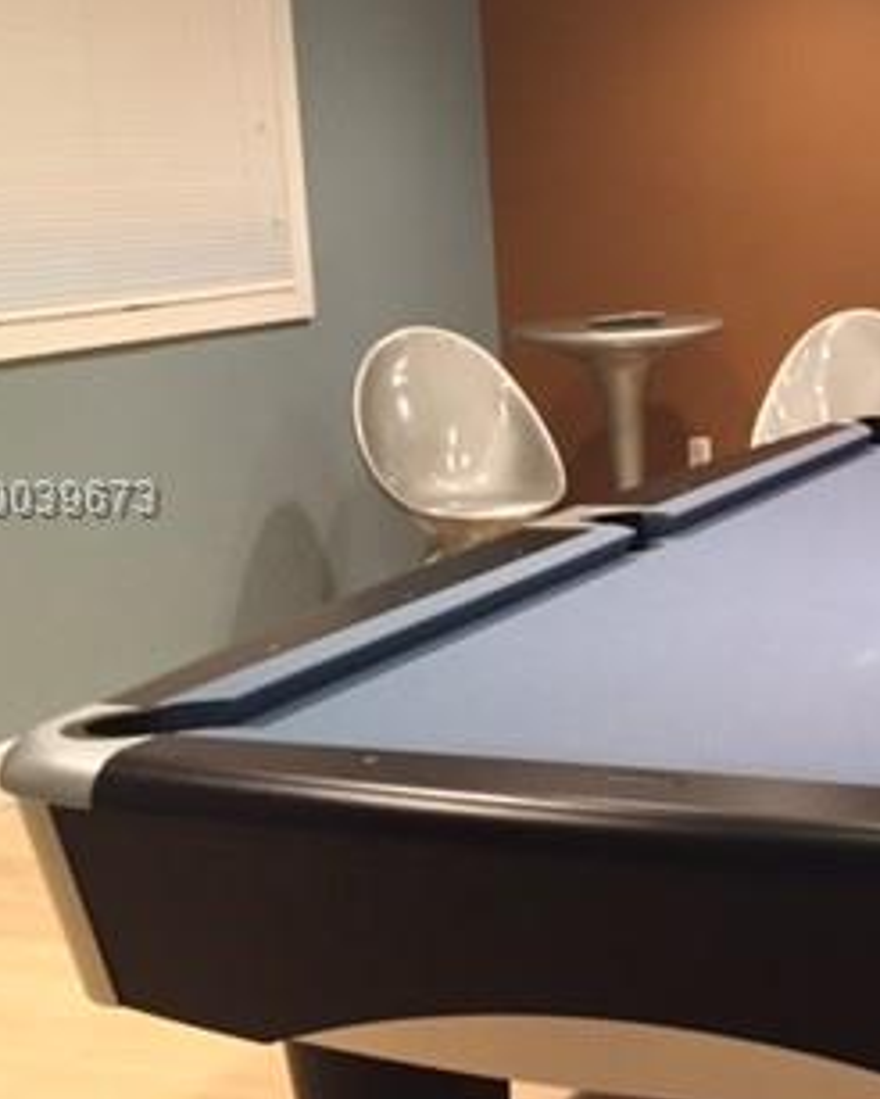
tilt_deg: -10.0
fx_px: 1919
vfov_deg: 31.9
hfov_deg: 23.5
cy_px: 501
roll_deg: +0.0
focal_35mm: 59
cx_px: 1066
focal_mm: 4.15
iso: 160
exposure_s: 1/30
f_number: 2.2
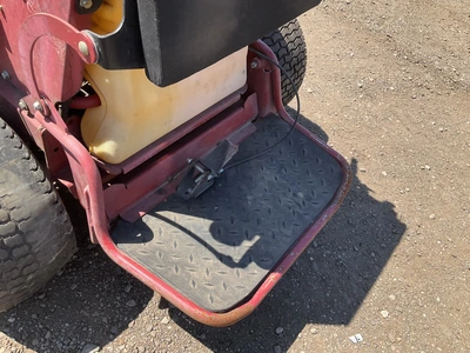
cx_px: 235
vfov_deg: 48.2
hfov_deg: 61.7
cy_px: 176
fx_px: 394
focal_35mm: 29
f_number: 1.8
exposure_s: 1/666
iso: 25
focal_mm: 3
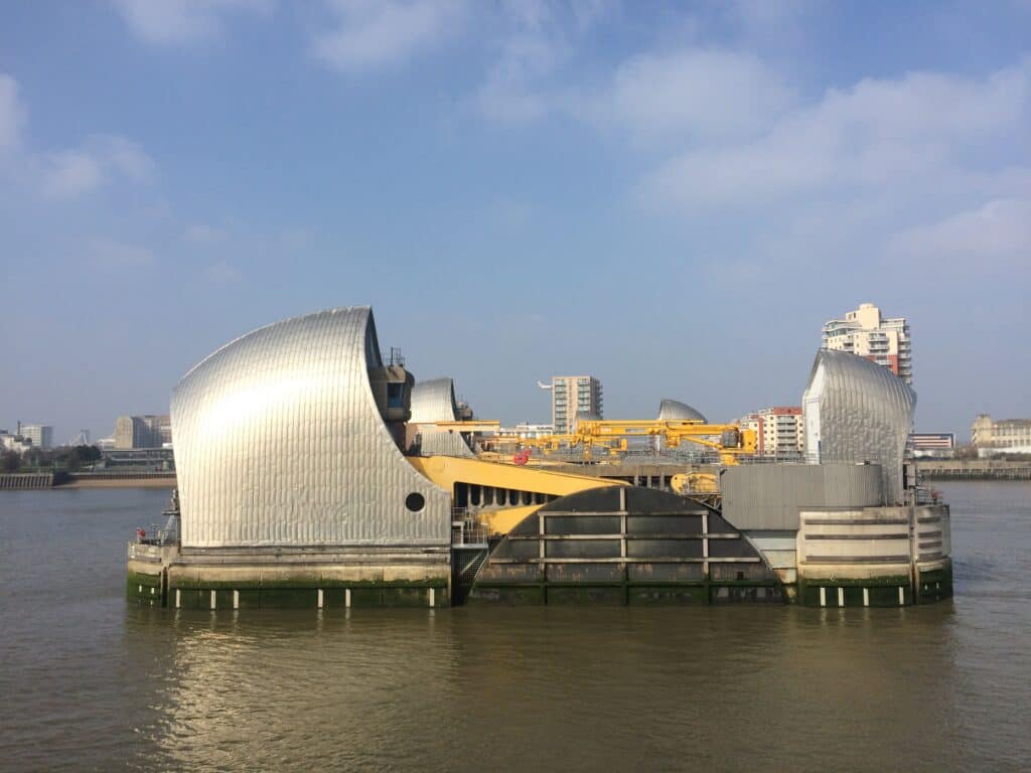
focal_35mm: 29
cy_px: 386
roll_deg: -0.5
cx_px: 516
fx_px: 864
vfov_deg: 48.2
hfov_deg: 61.7
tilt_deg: +3.8
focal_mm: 4.15
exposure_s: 1/2740
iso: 32
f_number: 2.2
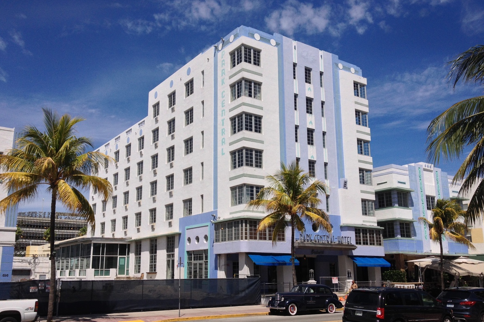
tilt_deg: +10.5
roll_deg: +1.0
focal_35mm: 37
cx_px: 241
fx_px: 497
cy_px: 173
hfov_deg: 51.9
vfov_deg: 35.9
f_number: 2.4
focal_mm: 4.28
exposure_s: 1/3690
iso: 50
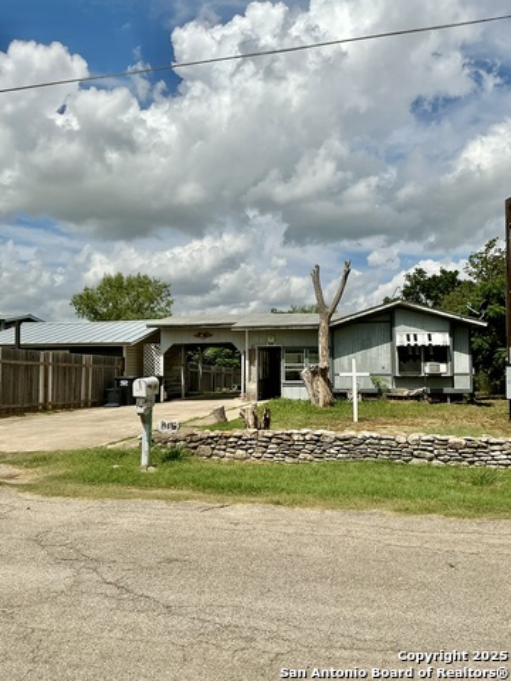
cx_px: 256
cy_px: 340
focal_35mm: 28
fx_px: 551
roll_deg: +1.0
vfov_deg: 63.4
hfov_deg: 49.7
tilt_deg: +2.5
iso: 25
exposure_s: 1/5263
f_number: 1.8
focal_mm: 3
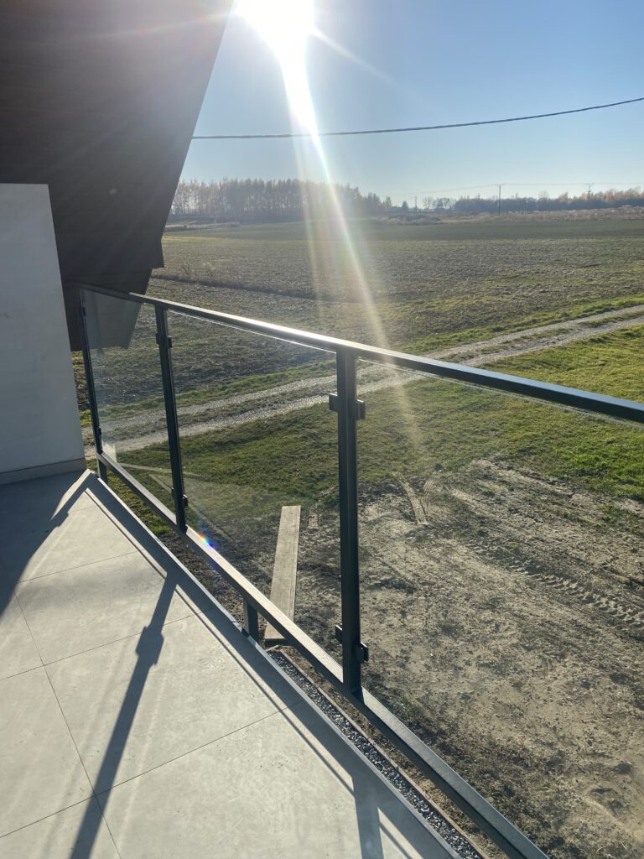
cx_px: 322
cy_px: 430
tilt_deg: -15.5
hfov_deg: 53.1
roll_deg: +0.6
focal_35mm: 26
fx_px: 645
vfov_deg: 67.3
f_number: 1.8
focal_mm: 4.25
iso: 32
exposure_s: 1/4274
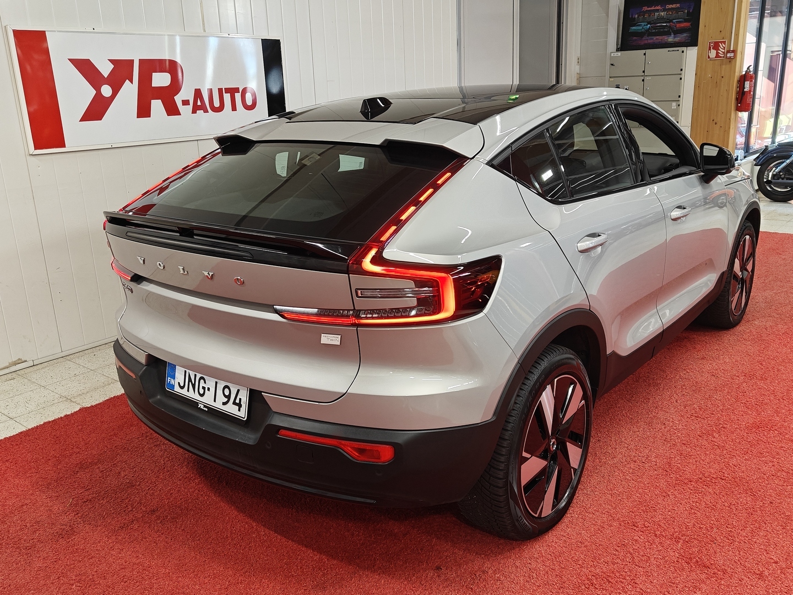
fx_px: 710
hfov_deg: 58.4
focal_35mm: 31
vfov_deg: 45.4
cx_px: 396
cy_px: 298
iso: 100
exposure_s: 1/100
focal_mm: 5.59
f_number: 1.8
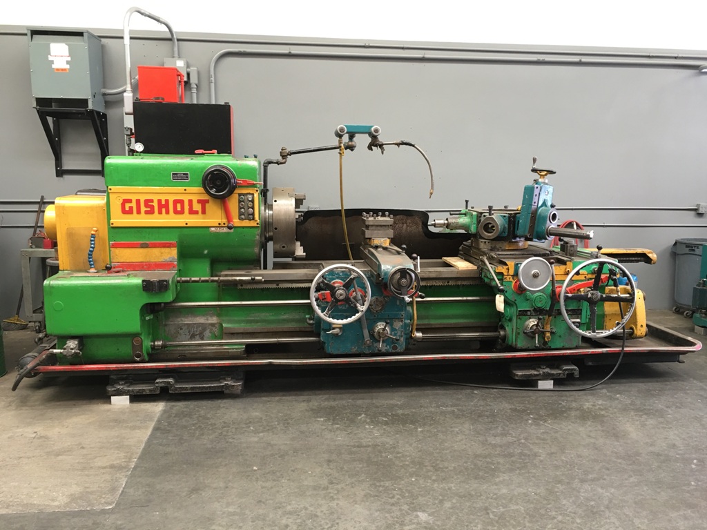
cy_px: 265
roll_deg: -0.1
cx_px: 354
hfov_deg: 61.7
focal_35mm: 29
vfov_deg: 48.2
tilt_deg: -8.0
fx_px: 592
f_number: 2.2
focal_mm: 4.15
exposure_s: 1/15
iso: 40
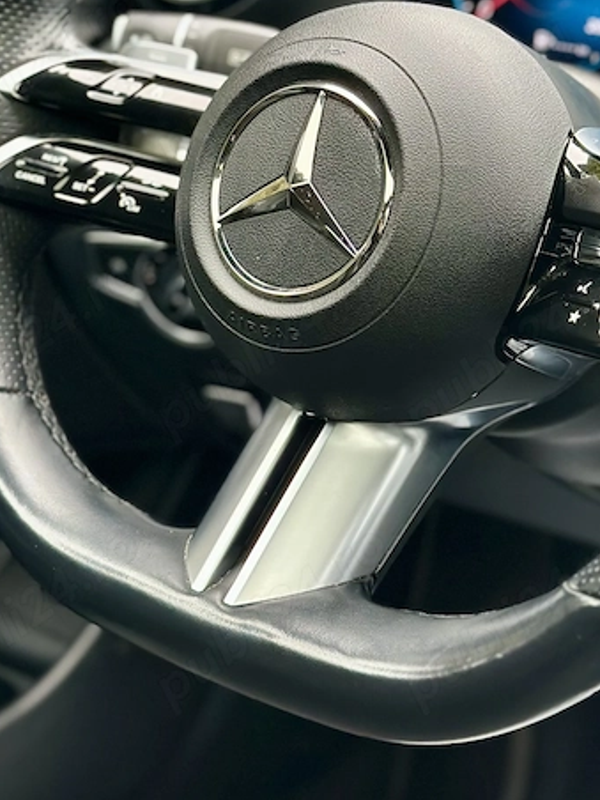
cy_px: 135
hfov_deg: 17.3
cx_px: 395
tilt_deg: -16.8
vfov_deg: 22.6
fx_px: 1964
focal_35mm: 85
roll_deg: -1.0
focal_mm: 6.86
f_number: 1.78
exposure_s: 1/123
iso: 125
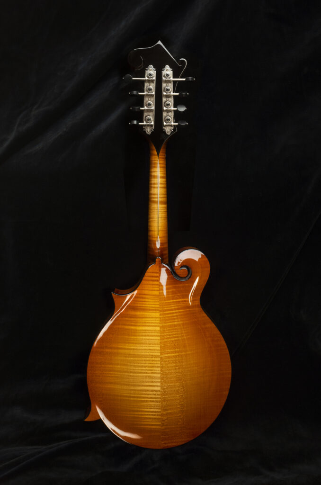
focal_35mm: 28
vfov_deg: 65.6
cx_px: 160
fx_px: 376
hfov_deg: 46.2
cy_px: 242
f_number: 6.3
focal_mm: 18.3
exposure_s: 1/100
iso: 400
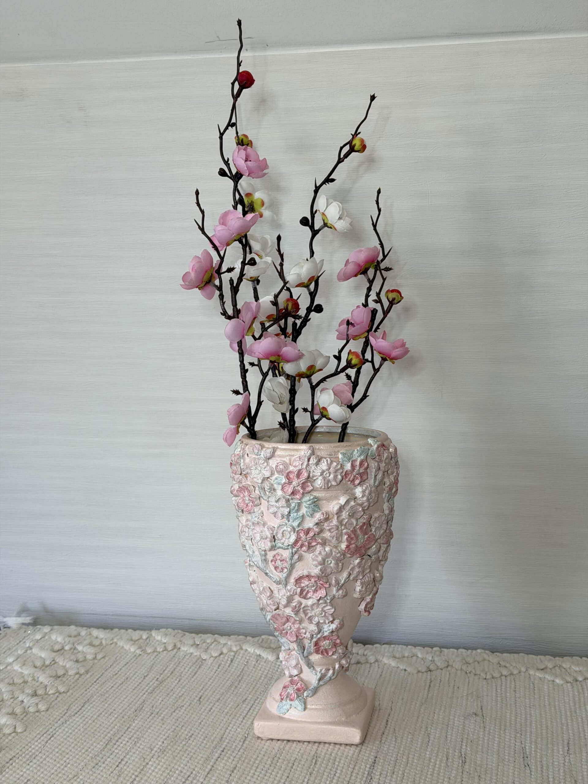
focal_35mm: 48
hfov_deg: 30.3
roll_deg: -0.1
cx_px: 294
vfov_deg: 39.7
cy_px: 392
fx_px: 1087
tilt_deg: -7.2
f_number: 1.78
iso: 100
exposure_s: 1/82
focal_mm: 6.76
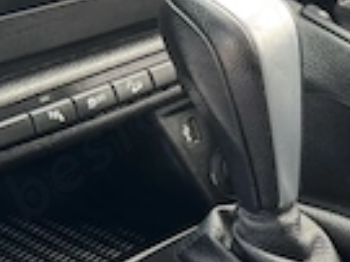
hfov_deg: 17.8
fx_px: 1081
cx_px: 373
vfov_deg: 13.8
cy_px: 127
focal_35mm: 107
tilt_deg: -23.4
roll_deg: -0.4
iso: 160
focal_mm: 6.76
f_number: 1.78
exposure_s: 1/121
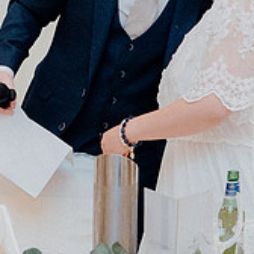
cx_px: 107
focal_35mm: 241
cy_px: 29
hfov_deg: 7.3
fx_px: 2001
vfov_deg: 7.2
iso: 2500
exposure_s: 1/160
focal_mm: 55
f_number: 3.5
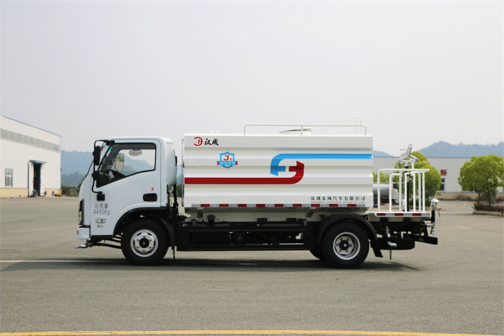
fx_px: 532
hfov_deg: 50.7
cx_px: 252
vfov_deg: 35.0
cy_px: 168
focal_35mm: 38
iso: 100
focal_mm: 38
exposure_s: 1/1000
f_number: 3.2
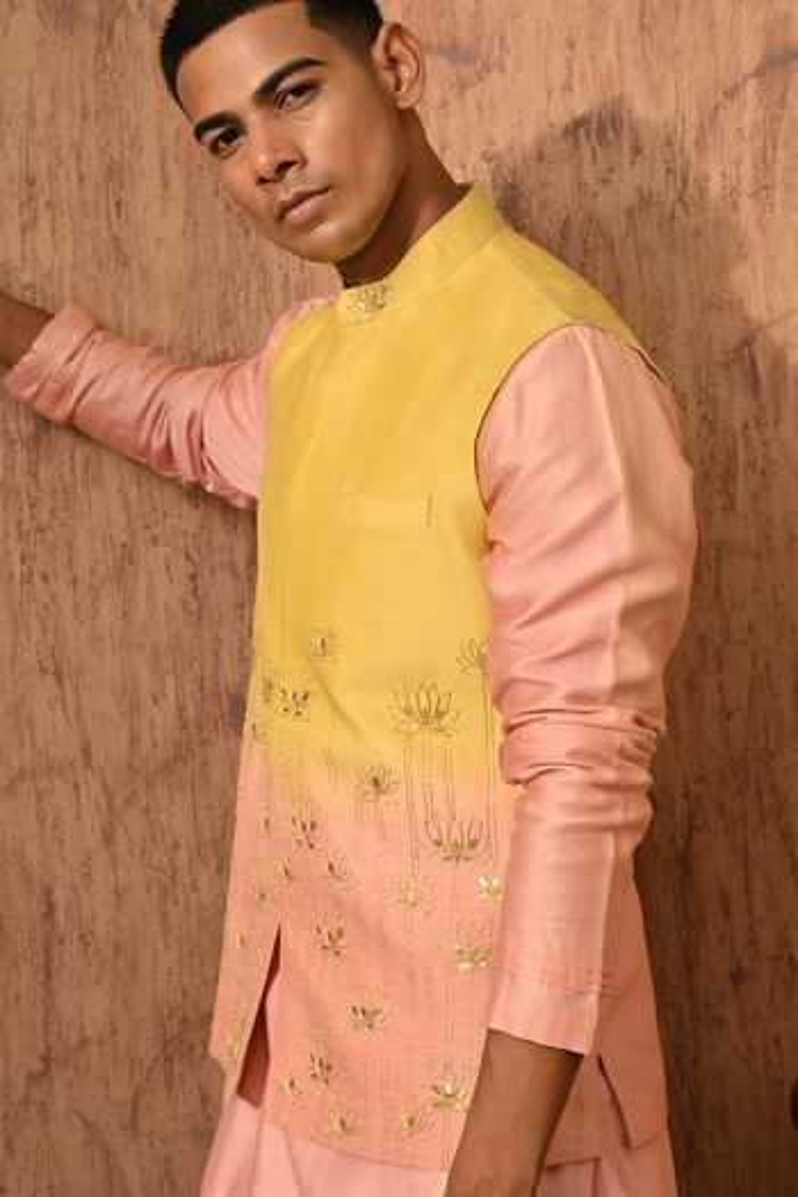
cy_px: 598
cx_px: 399
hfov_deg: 22.3
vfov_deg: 32.9
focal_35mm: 61
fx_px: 2028
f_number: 8
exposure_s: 1/160
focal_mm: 61
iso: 250
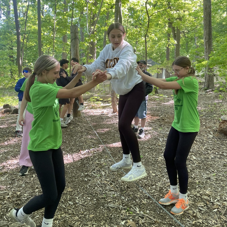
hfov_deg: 52.5
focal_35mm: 31
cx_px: 113
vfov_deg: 52.1
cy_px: 88
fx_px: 230
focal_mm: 4.2
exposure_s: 1/121
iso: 80
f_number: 1.6
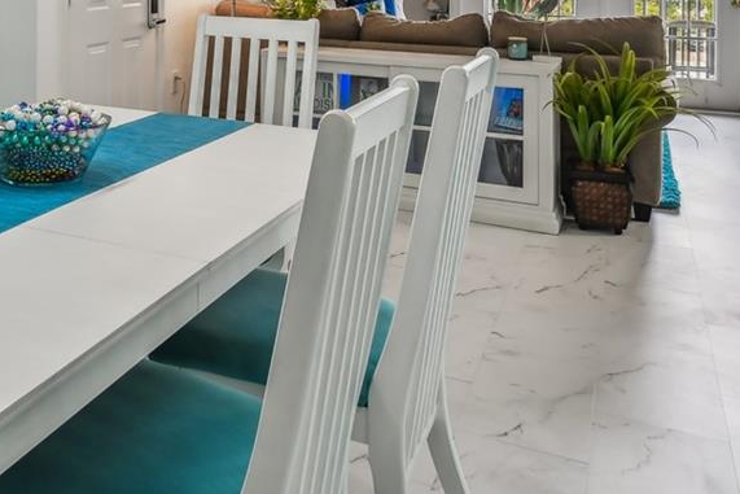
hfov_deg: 43.4
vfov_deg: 29.2
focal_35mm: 42
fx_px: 863
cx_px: 113
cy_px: -35
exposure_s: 1/15
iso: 100
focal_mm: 10
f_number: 7.1
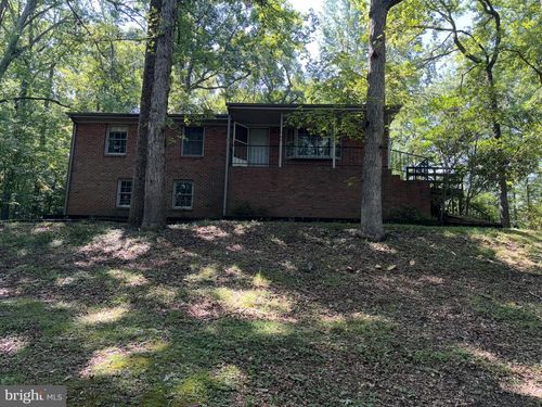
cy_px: 204
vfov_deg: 53.1
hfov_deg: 67.3
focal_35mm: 26
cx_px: 271
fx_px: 407
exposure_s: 1/246
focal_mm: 5.96
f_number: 1.6
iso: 32
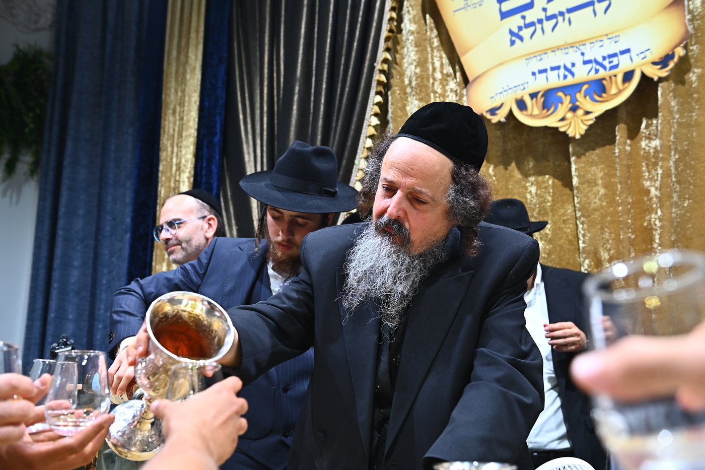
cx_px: 352
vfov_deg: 36.9
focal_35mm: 36
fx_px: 705
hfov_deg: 53.1
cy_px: 235
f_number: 4
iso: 1250
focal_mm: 36
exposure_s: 1/160
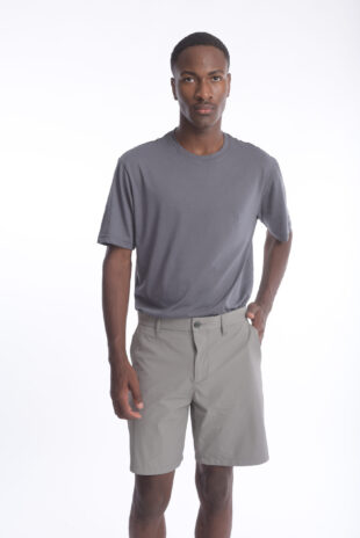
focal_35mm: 52
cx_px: 180
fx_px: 779
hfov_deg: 26.0
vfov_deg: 38.2
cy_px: 269
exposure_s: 1/250
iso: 400
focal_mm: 52
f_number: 11
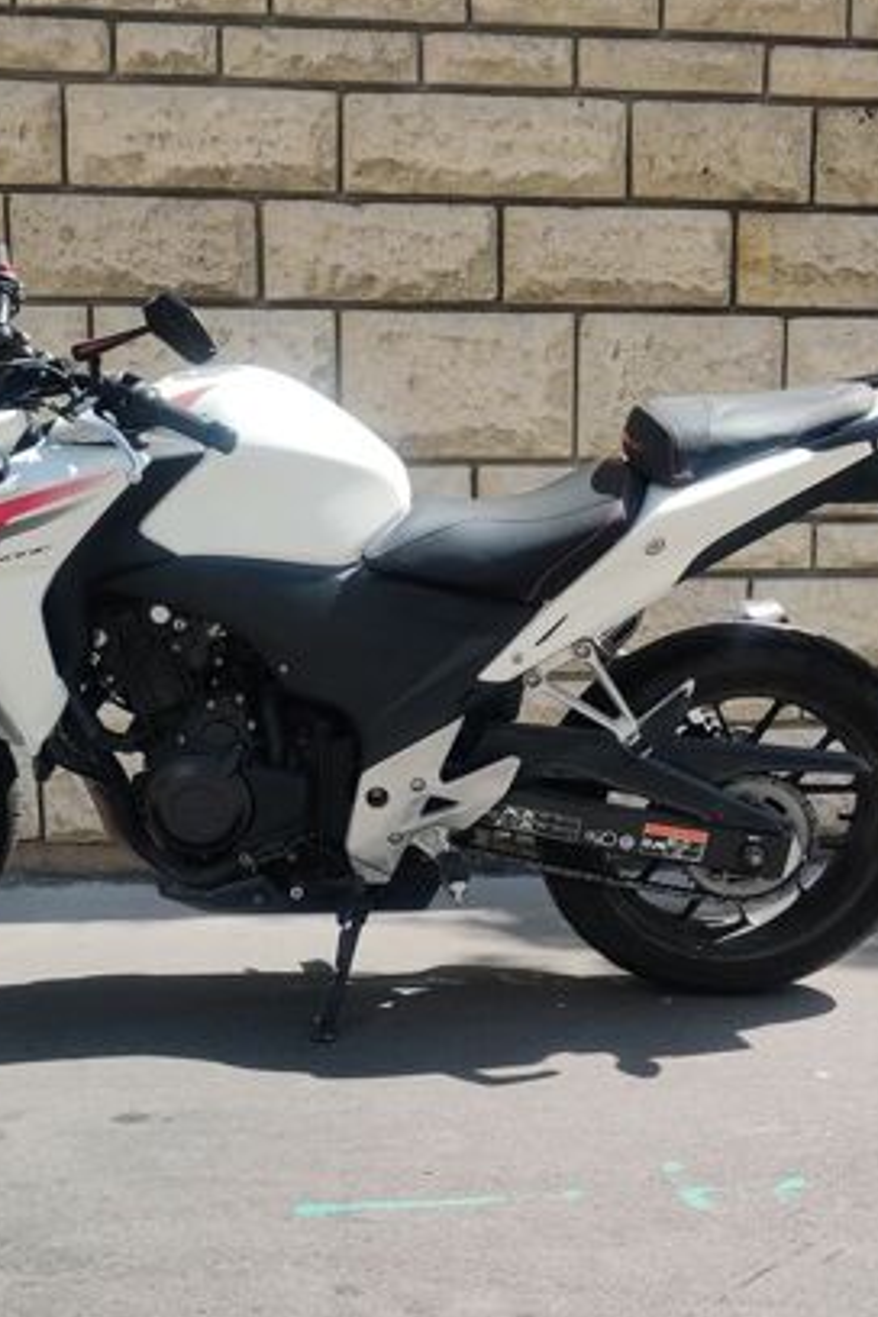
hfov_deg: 30.3
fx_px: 1610
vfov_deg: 44.2
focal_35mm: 44
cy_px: 804
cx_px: 310
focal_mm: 4.75
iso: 125
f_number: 1.75
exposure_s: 1/1215
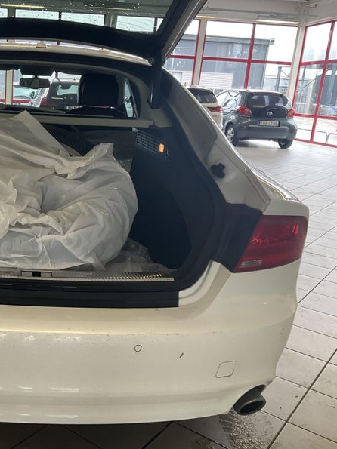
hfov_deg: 35.0
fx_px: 506
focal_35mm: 39
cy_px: 224
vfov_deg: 47.9
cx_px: 44
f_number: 1.8
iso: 64
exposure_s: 1/100
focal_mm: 3
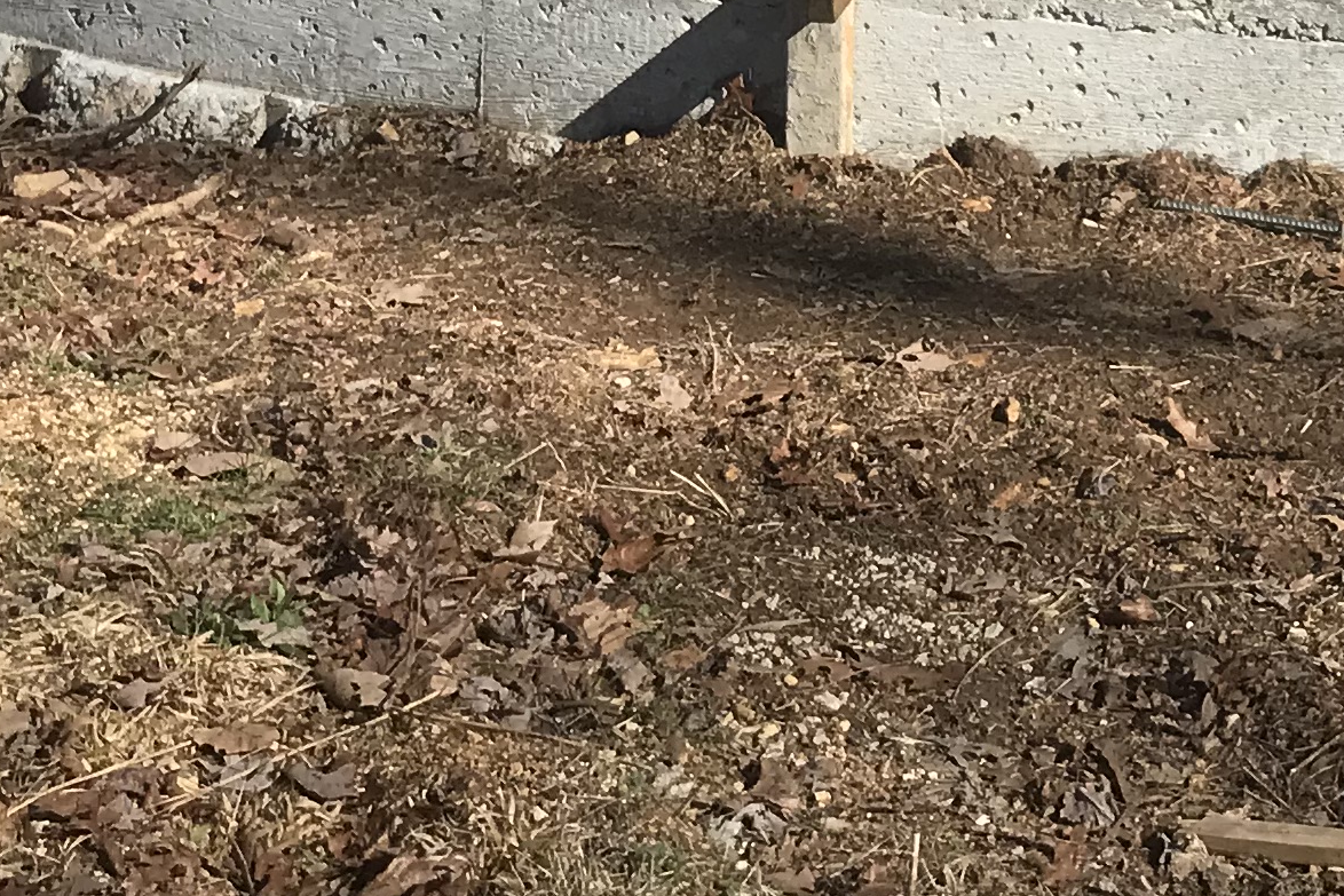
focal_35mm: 100
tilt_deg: -8.1
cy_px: -528
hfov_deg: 19.1
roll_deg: -2.7
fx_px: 3734
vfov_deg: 12.8
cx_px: 1691
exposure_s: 1/1808
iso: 20
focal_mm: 3.99
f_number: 1.8
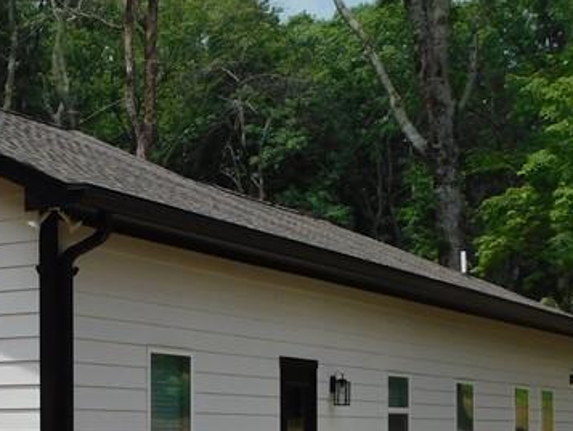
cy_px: 407
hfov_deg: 20.3
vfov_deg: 16.9
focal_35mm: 86
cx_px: -228
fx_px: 1424
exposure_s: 1/1250
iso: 125
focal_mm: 5.3
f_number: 3.2
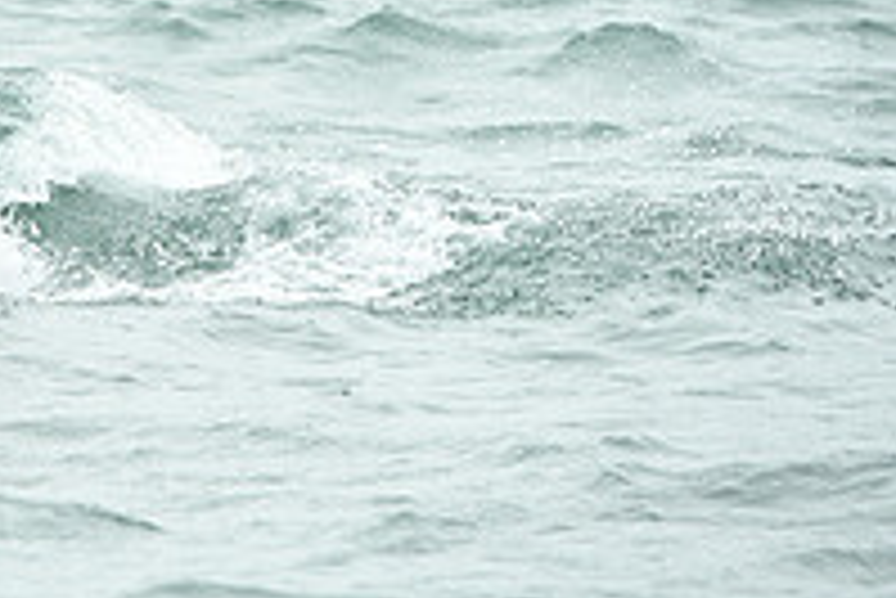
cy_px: -173
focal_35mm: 495
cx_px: -405
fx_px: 12329
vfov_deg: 2.8
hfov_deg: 4.1
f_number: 5.6
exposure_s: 1/800
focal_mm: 170
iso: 400
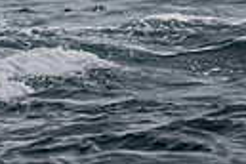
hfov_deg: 1.8
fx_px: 7619
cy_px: -216
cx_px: -204
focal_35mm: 1115
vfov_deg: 1.2
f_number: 6.3
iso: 160
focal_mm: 200
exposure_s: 1/1000
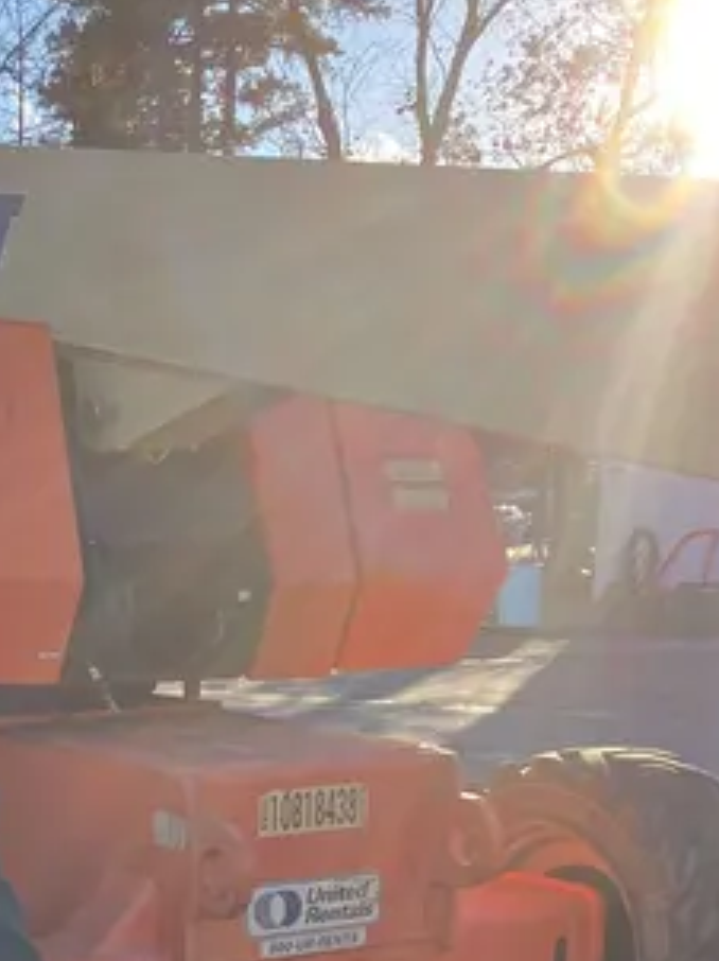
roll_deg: +0.6
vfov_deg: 27.5
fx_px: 1886
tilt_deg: -10.6
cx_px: -108
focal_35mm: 68
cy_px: 873
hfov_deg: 20.4
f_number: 1.8
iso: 32
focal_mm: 3.99
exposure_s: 1/694
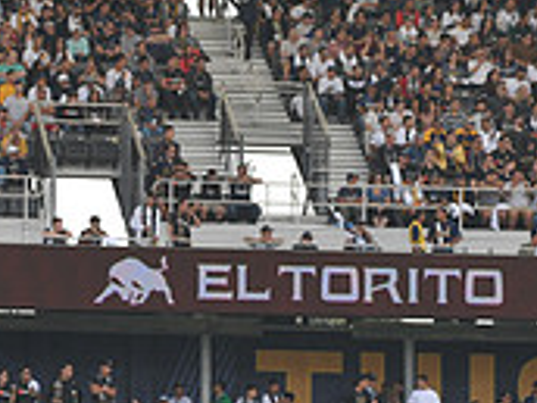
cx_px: 209
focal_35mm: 389
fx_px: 6035
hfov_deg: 5.1
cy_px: 559
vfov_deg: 3.8
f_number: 3.5
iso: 320
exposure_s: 1/2500
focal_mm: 120
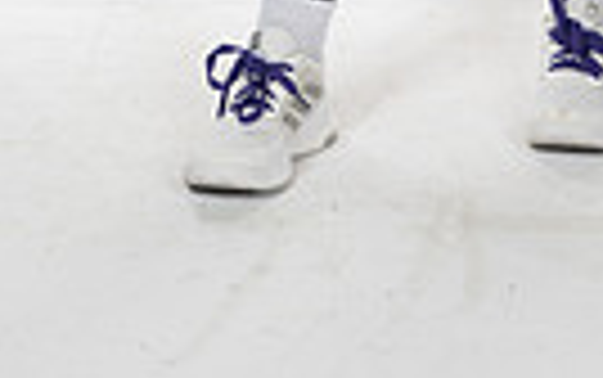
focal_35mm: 178
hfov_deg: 11.8
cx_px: 310
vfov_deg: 6.9
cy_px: -612
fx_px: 2928
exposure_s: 1/320
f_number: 7.1
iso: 800
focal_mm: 52
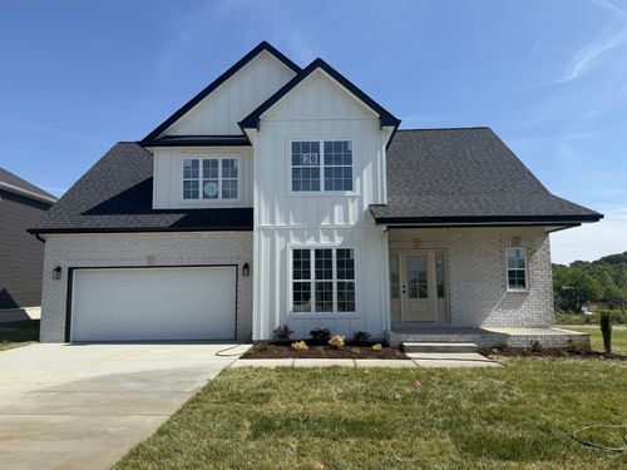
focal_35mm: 24
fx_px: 435
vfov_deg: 56.8
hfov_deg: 71.6
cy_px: 235
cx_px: 314
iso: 80
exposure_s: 1/4975
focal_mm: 6.76
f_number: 1.78
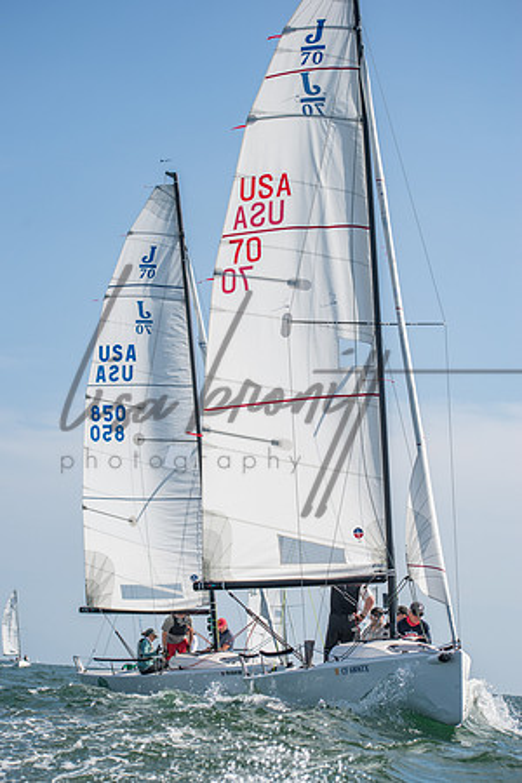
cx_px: 261
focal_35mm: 105
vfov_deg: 19.5
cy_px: 392
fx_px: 2284
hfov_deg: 13.0
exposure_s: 1/1000
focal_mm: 70
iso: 200
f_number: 6.3
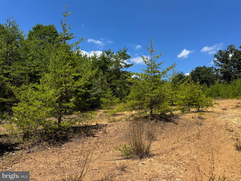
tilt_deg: +4.9
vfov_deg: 56.8
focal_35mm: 24
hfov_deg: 71.6
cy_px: 90
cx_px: 120
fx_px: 167
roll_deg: +0.5
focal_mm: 6.76
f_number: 1.78
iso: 80
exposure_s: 1/3802
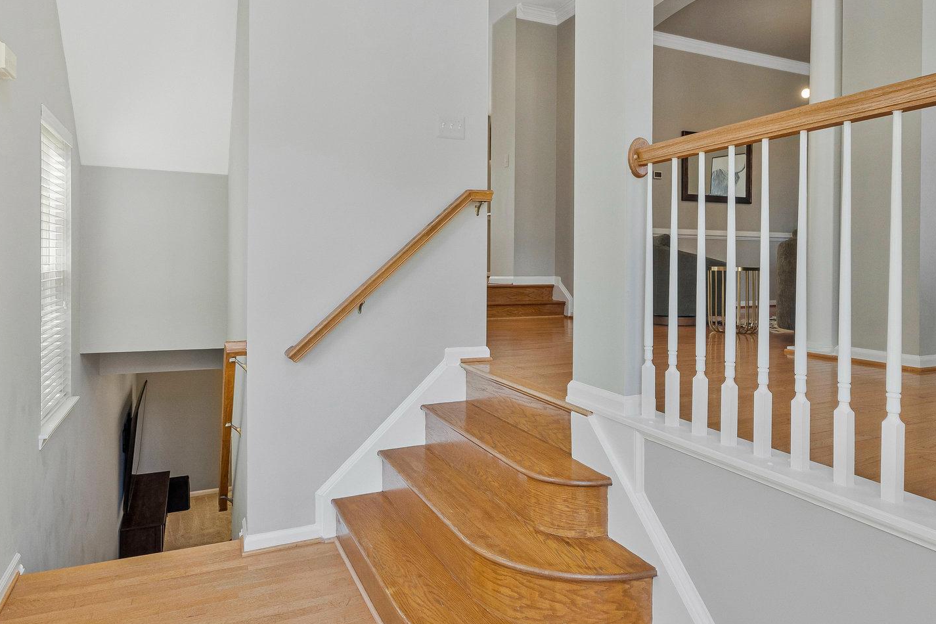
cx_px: 475
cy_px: 256
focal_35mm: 23
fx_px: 598
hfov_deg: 76.1
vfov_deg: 54.8
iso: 1250
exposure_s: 1/100
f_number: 7.1
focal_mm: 16
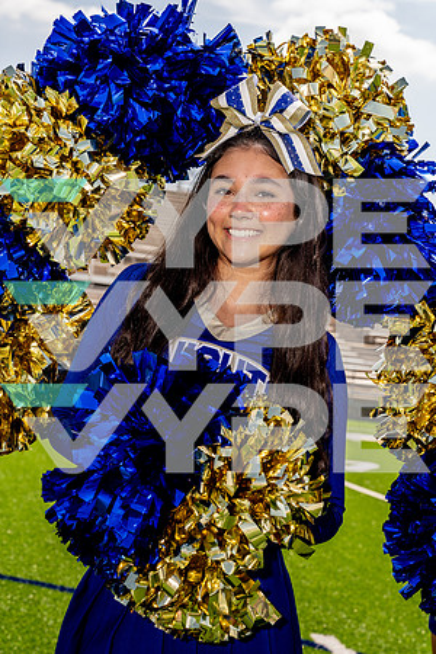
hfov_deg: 21.9
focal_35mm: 62
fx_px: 1126
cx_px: 218
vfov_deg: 32.4
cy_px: 327
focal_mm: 62
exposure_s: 1/250
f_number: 7.1
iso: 100
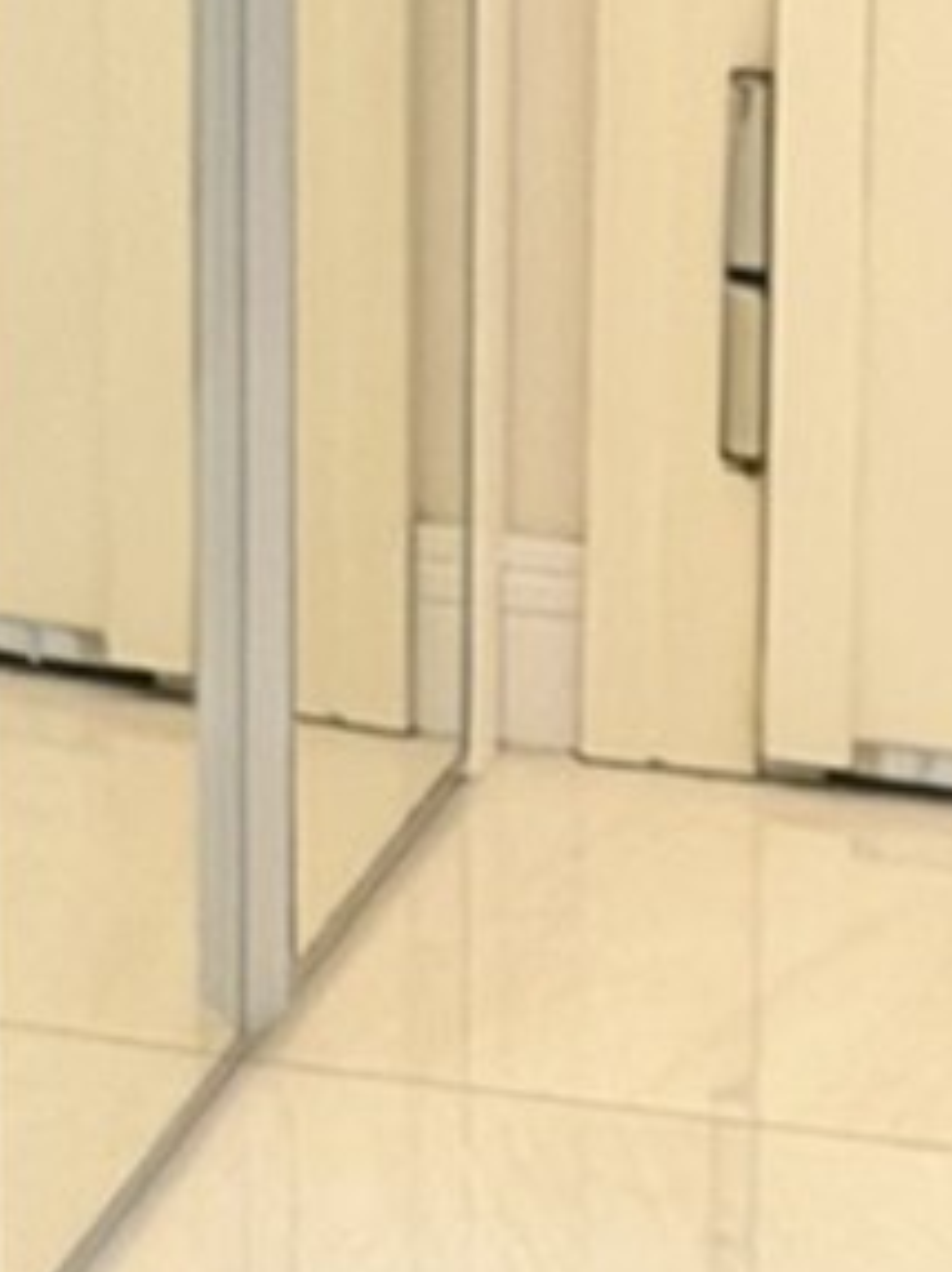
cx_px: 2553
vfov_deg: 7.1
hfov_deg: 5.3
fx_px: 9879
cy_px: 2468
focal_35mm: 269
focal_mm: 6.76
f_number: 1.78
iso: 400
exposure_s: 1/40
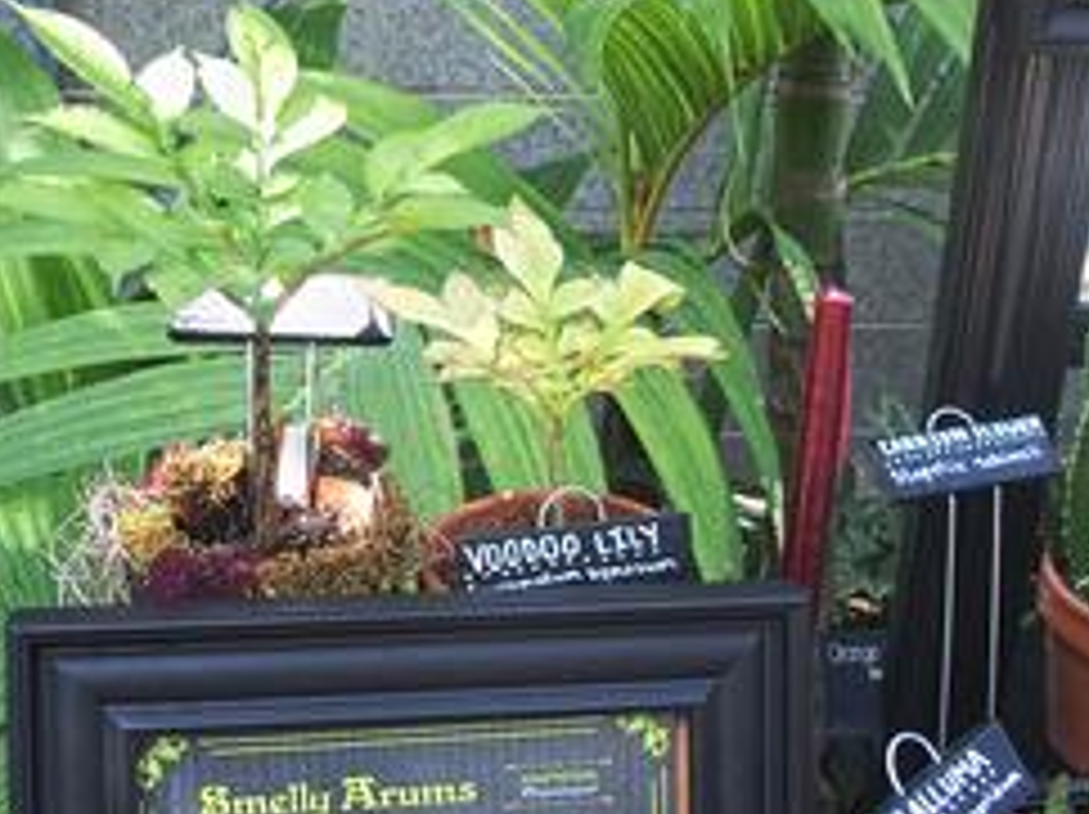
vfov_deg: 27.3
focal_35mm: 53
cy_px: 252
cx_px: 382
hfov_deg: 35.9
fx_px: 1666
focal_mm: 6.7
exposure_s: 1/60
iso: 125
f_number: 2.8
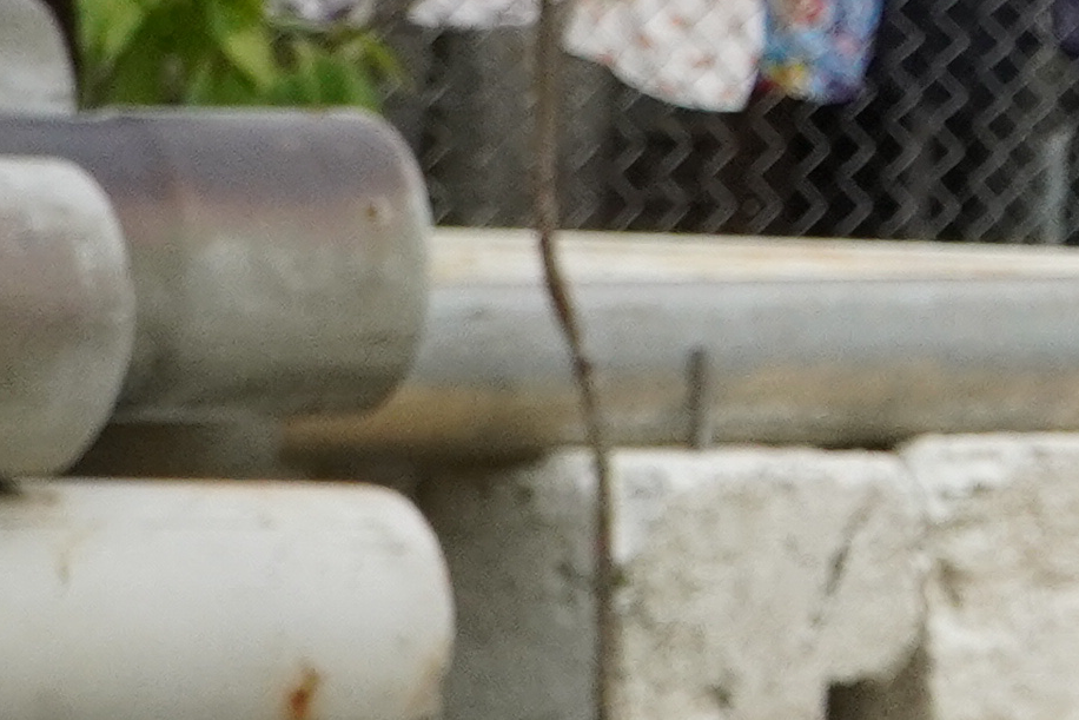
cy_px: -24
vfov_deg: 6.6
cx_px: 1719
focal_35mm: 206
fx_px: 6183
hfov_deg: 9.6
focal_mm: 21
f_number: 5.6
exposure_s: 1/3200
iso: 1000
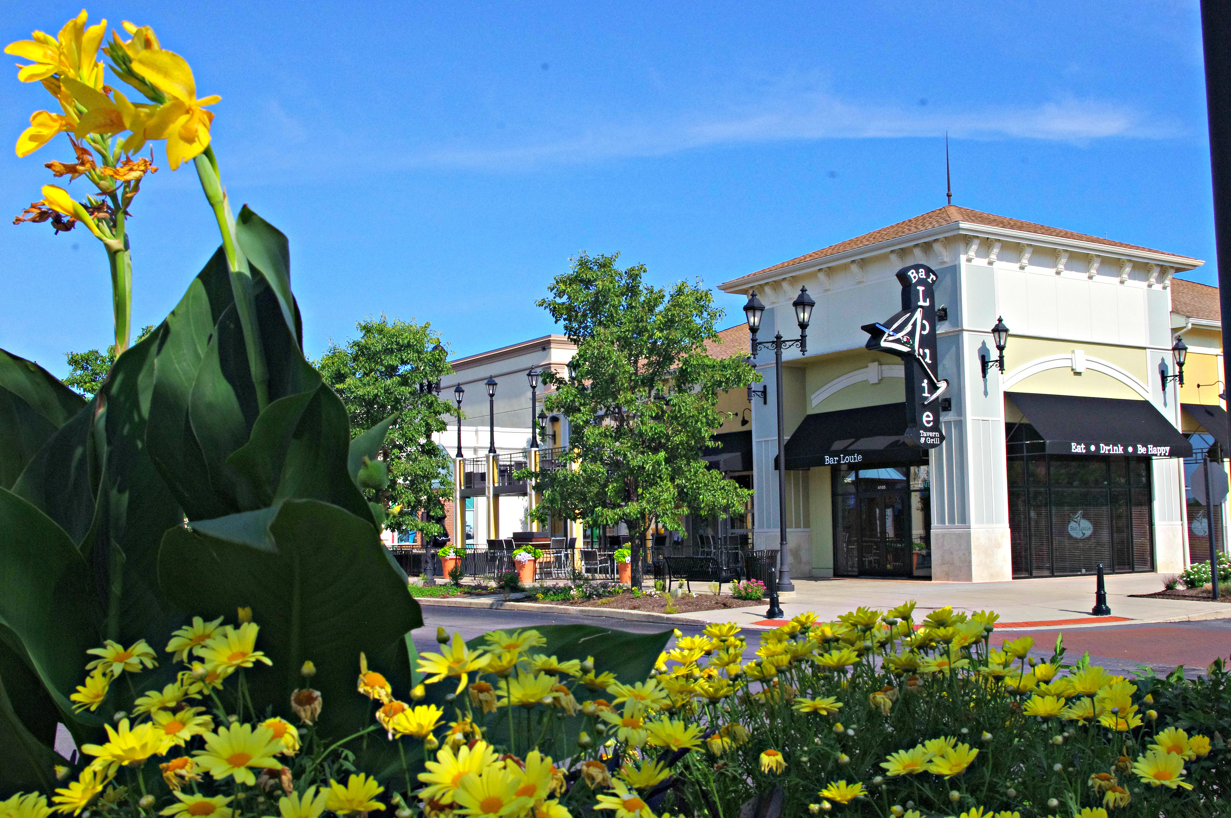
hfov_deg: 49.6
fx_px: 1332
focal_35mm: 39
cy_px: 409
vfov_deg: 34.1
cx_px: 616
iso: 800
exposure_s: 1/640
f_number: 14
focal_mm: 26.25
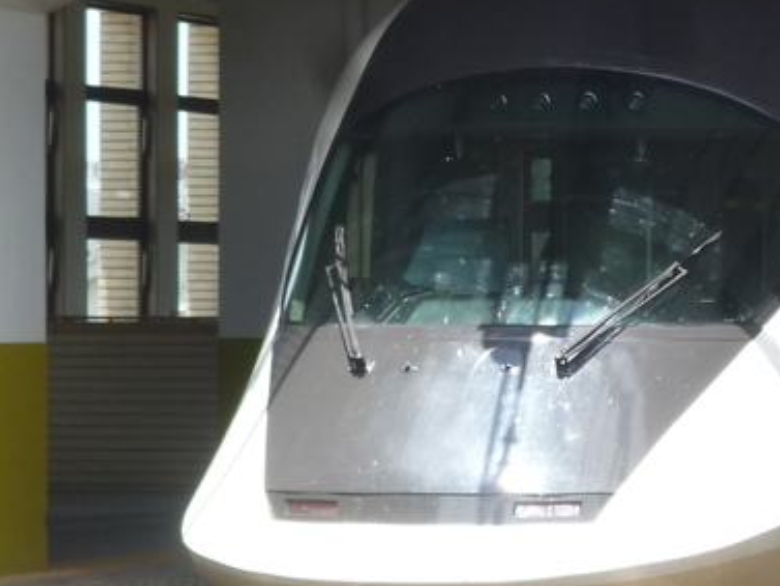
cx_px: 1070
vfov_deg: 6.7
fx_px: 5026
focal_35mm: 223
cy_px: 315
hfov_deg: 8.7
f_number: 5
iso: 100
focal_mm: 12.5
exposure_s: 1/125
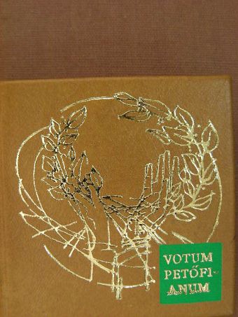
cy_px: 158
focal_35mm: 63
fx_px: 577
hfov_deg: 23.3
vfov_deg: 30.7
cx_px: 119
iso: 178
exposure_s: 1/30.7
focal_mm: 10.5
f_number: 3.5
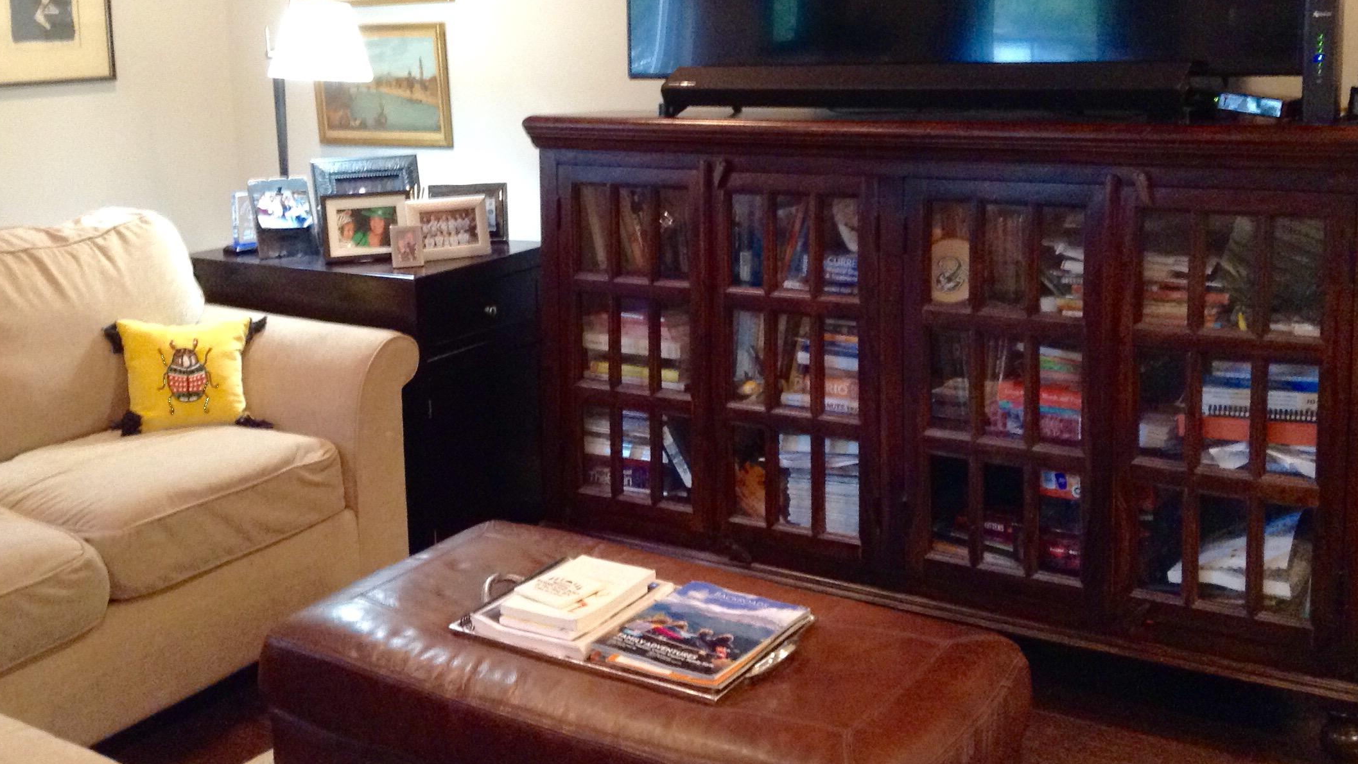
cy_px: 236
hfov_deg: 46.4
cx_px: 650
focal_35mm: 44
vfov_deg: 26.9
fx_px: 1584
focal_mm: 3.3
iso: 200
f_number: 2.4
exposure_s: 1/15
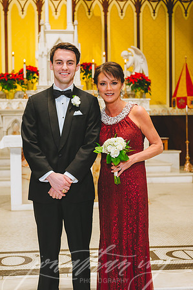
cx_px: 96
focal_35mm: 60
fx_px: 484
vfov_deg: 33.4
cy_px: 145
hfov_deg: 22.6
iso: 1600
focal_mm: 60
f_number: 5.6
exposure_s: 1/160
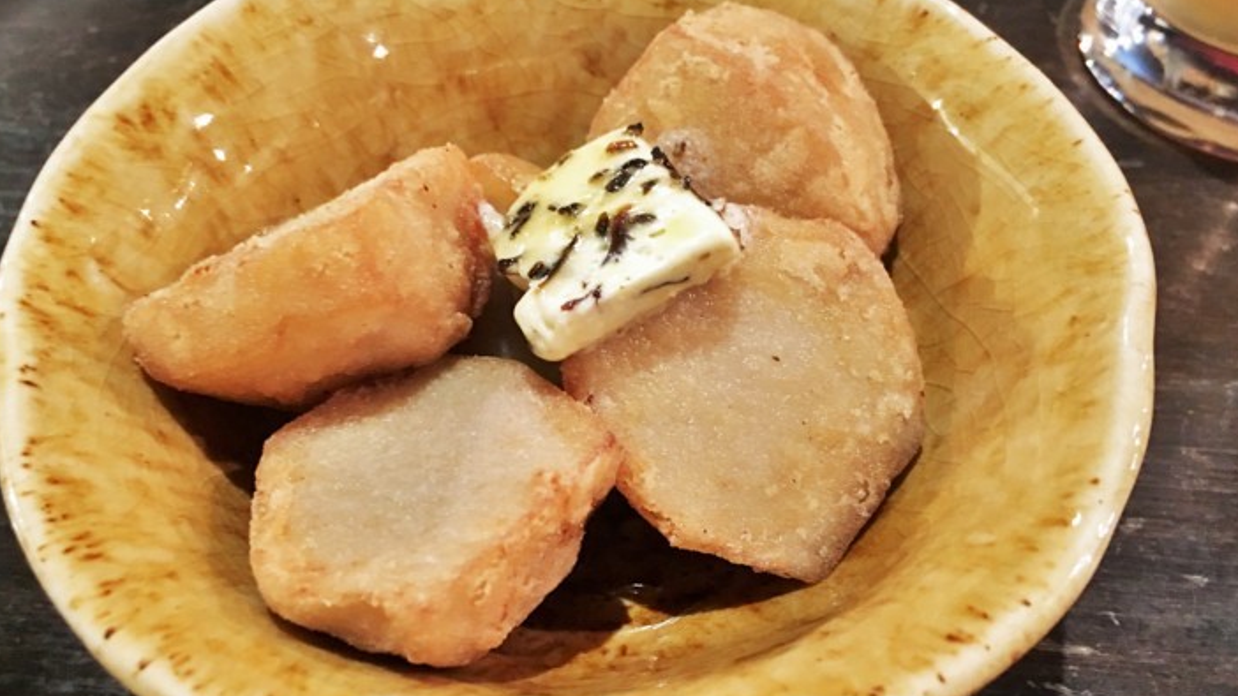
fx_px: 1182
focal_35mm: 36
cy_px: 372
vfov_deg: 32.8
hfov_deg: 55.3
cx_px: 601
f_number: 2.2
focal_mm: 4.15
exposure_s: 1/4
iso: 100
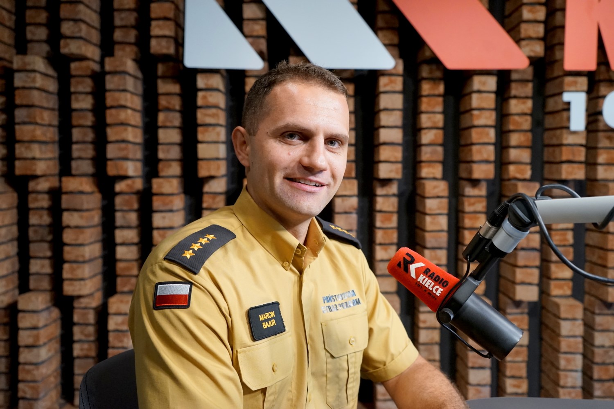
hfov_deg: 58.7
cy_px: 204
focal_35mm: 32
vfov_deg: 41.1
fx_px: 546
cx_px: 307
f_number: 4
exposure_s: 1/160
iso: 2500
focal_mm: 32
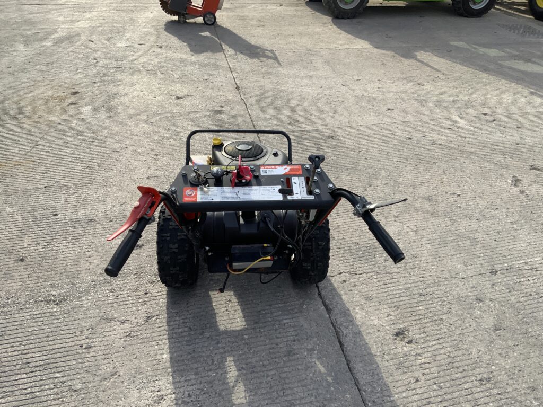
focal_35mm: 29
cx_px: 272
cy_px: 204
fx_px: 455
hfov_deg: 61.7
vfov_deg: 48.2
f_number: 1.8
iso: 16
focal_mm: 3
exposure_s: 1/691
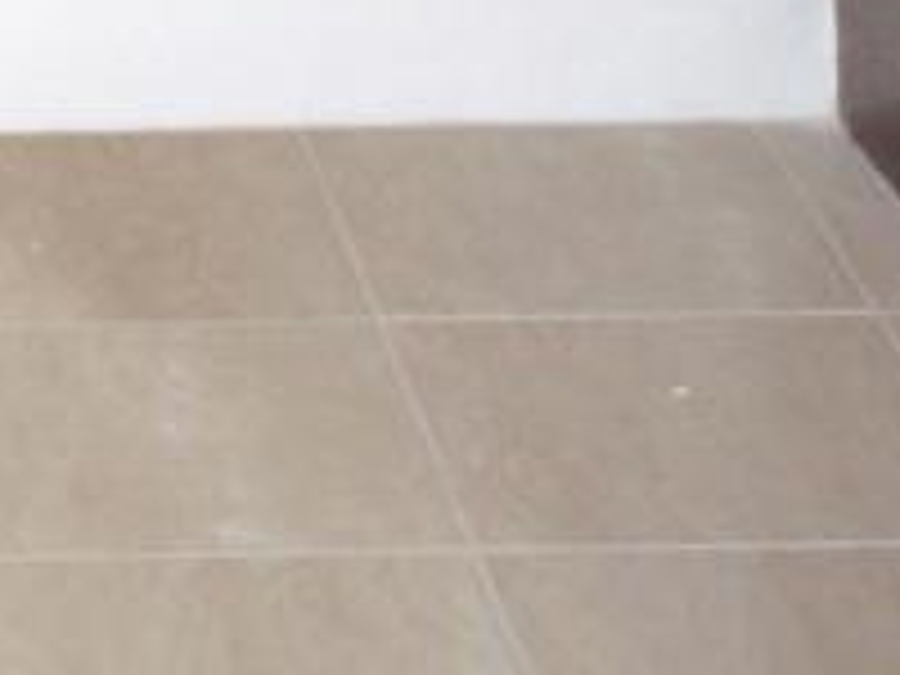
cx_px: -508
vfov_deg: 7.9
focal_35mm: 179
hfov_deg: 10.6
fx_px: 4654
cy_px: -765
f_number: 3
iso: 100
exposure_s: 1/45
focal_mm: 6.3
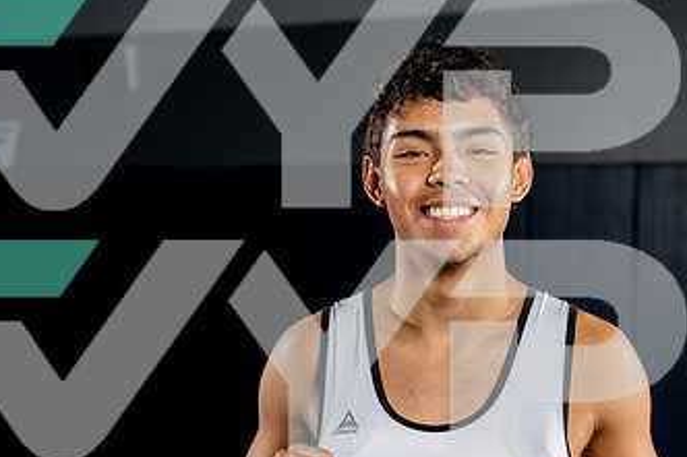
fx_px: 1736
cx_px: 410
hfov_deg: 22.4
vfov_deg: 14.9
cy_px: 351
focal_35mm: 91
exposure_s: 1/250
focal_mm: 52
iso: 125
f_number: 4
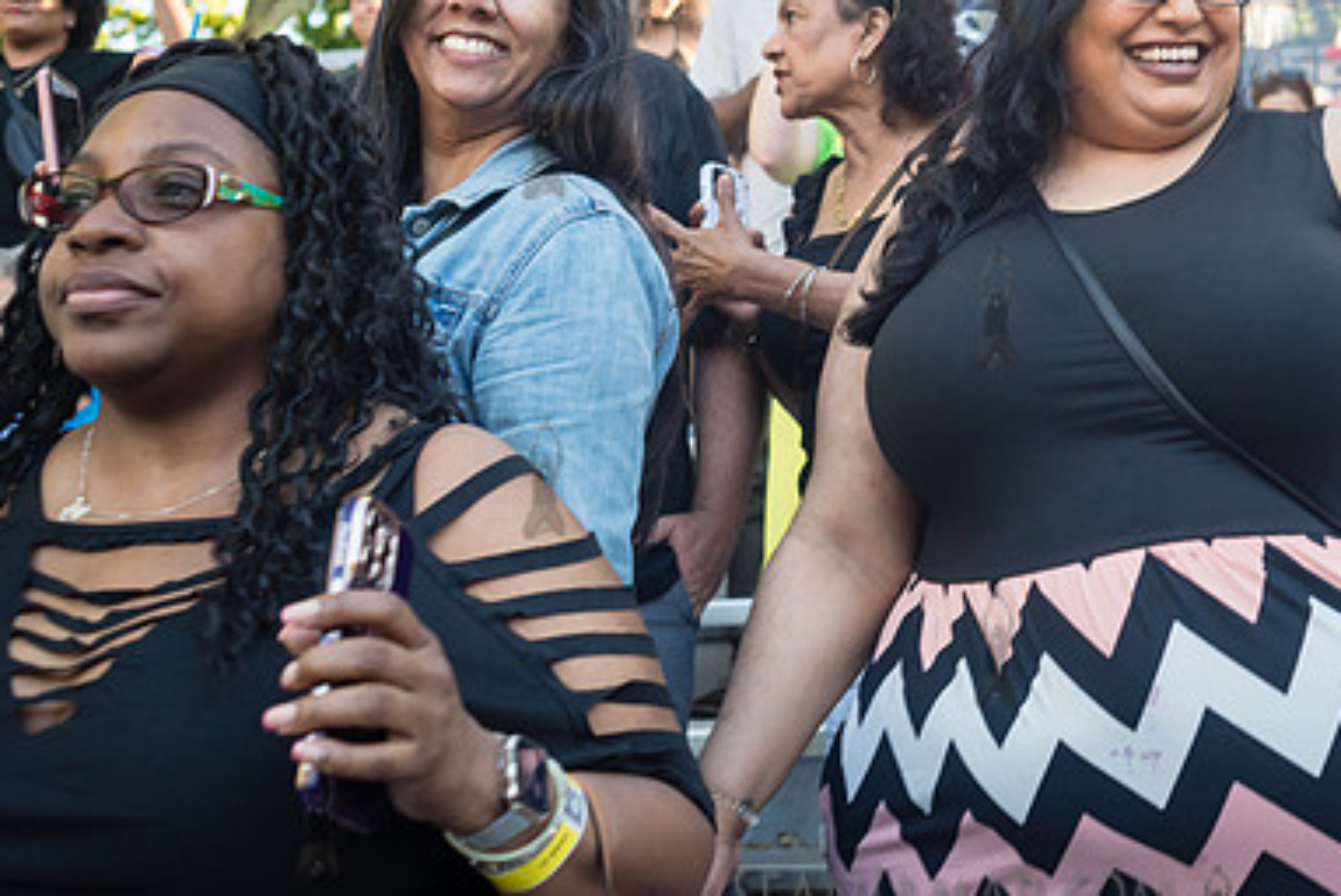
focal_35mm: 53
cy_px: 306
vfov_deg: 25.4
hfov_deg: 36.7
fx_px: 1976
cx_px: 994
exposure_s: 1/250
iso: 1000
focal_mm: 35
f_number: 4
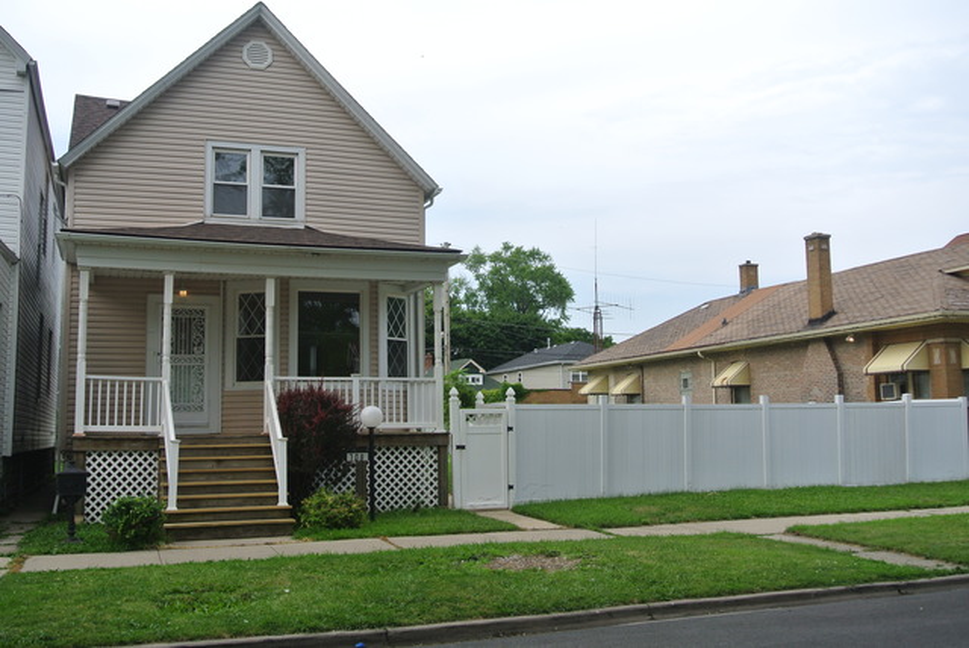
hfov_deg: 51.8
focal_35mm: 37
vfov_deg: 36.0
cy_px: 324
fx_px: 997
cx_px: 484
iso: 100
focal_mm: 14
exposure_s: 1/400
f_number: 4.5
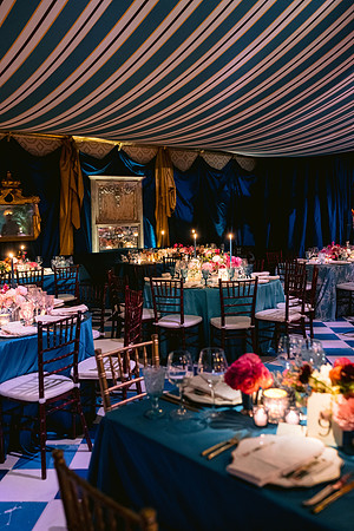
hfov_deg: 37.9
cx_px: 177
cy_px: 266
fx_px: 516
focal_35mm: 35
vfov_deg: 54.4
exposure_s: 1/40
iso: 1600
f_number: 2.8
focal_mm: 35
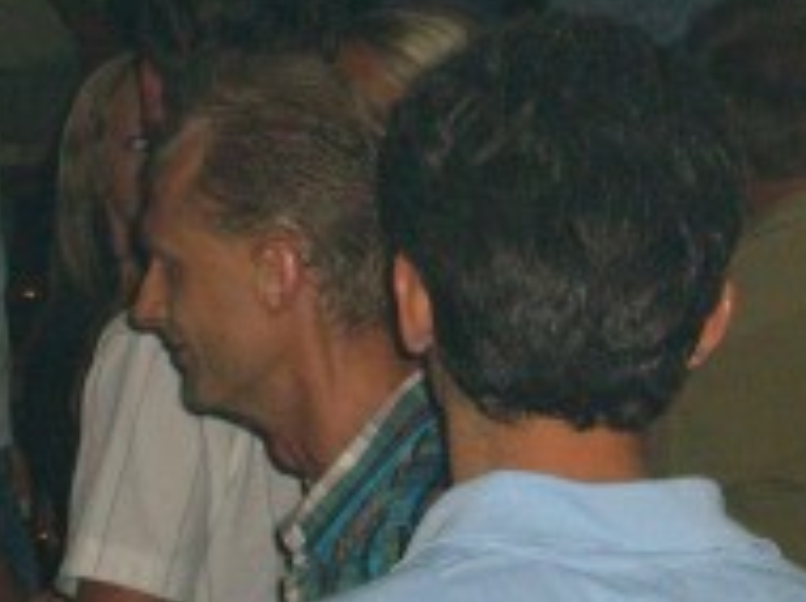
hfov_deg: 7.8
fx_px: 5883
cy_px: -170
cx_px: 573
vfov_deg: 5.8
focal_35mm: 253
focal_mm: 16.6
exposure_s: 1/60
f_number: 4.4
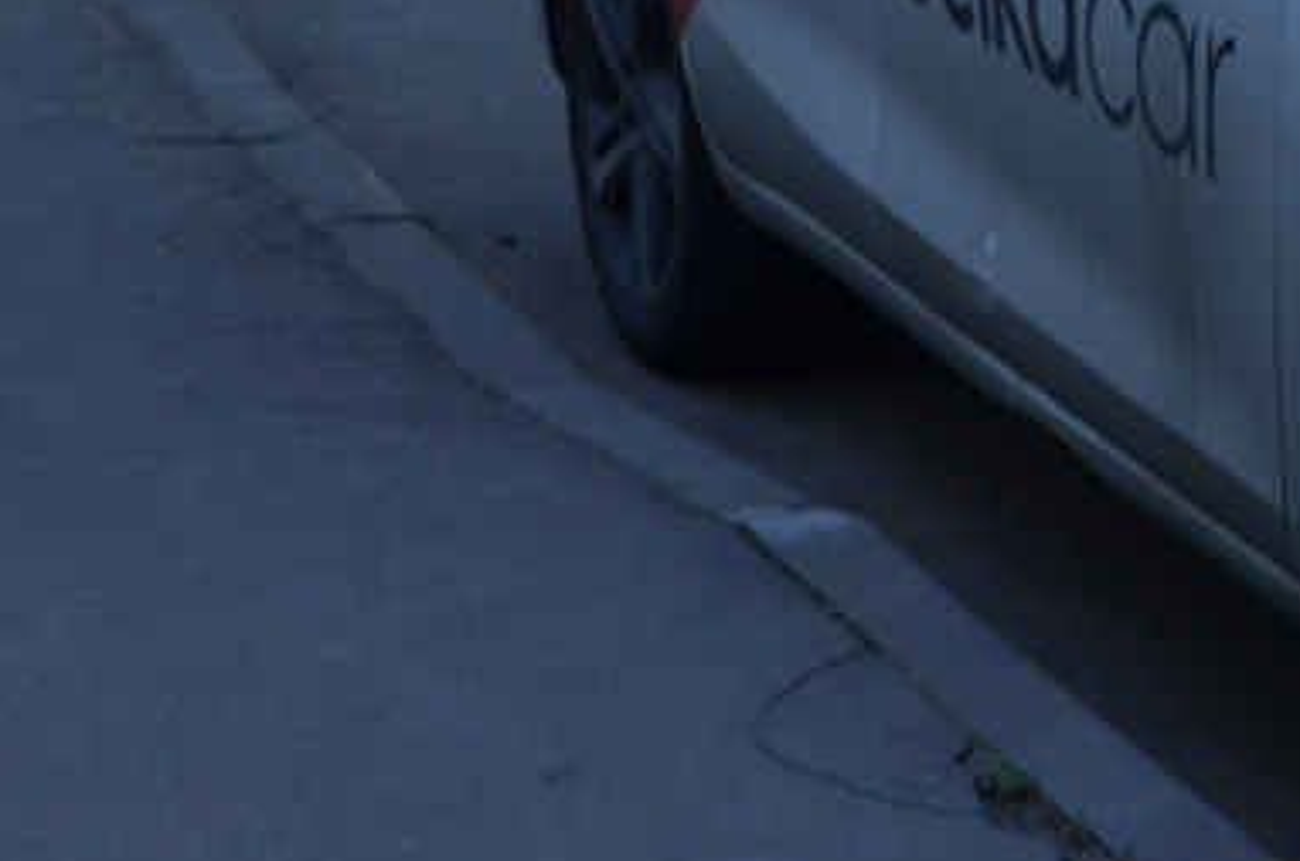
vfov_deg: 9.5
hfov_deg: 13.3
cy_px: -19
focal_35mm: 143
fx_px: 5153
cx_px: 2151
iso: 200
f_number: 6.3
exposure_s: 1/160
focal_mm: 28
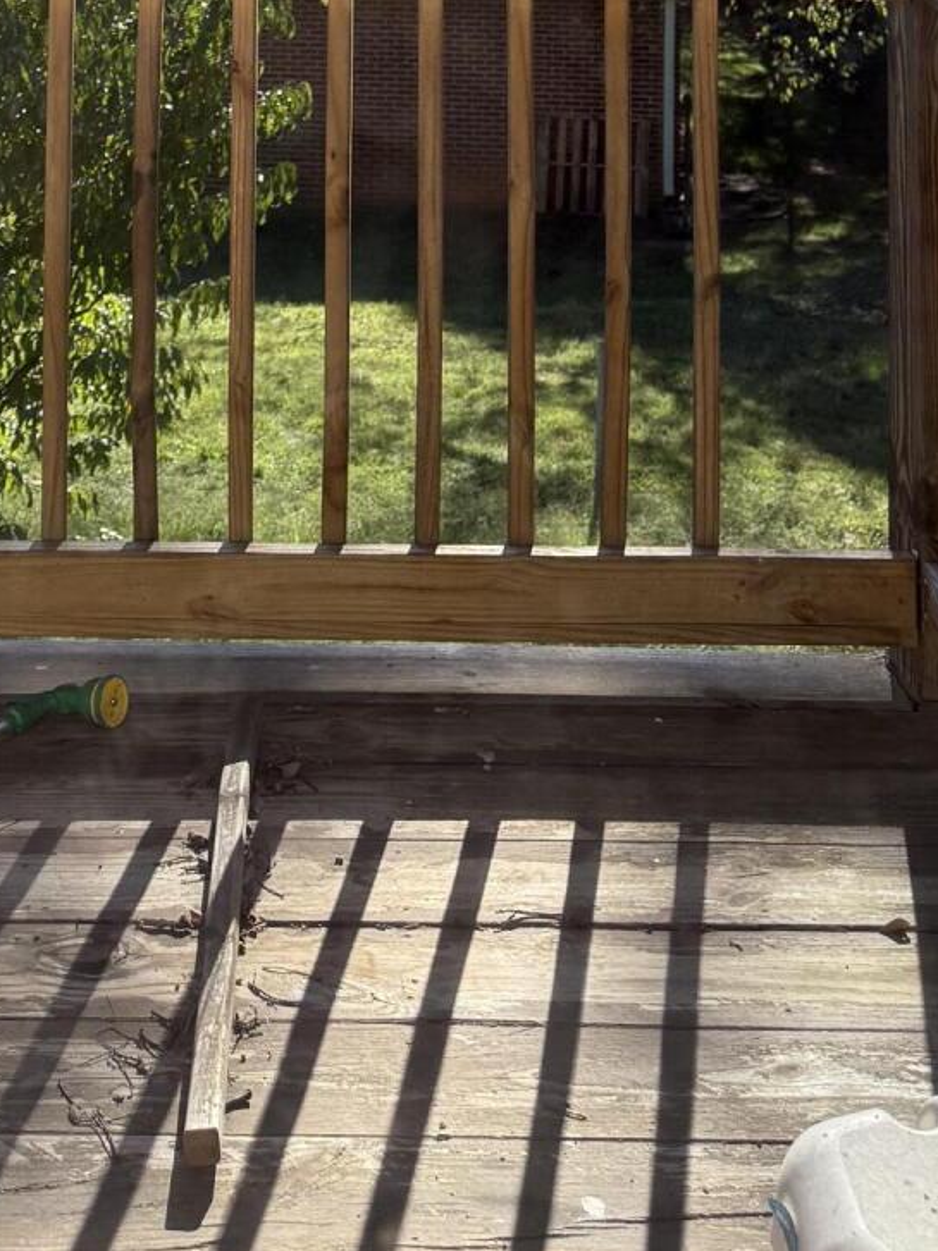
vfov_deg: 24.8
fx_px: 2385
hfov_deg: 22.2
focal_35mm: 66
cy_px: -456
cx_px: 398
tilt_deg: +1.4
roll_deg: -0.6
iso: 100
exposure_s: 1/1410
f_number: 1.78
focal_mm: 6.76
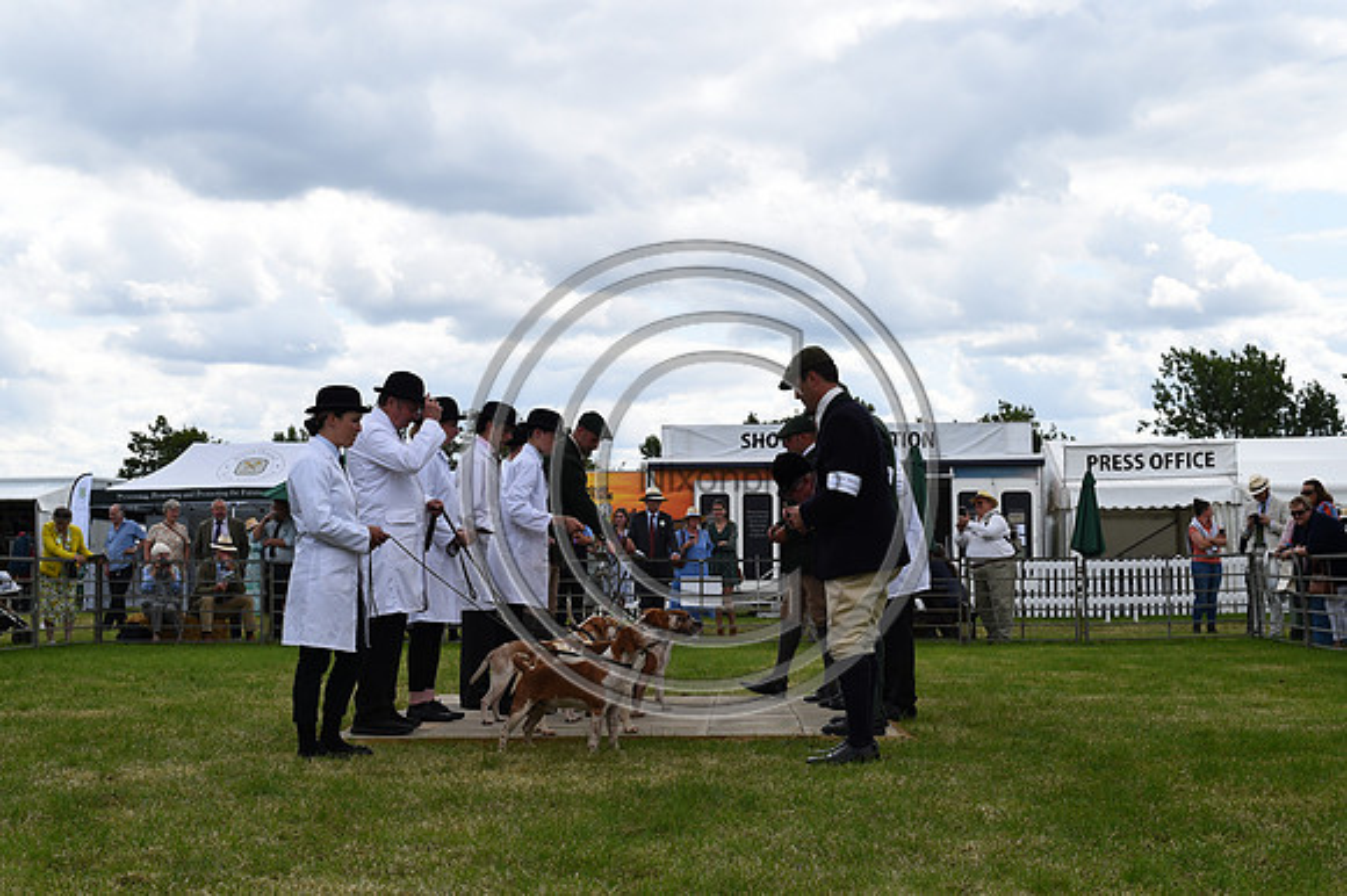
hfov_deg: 39.6
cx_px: 674
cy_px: 448
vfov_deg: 27.0
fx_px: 1870
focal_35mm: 50
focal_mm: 50
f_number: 9
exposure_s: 1/1250
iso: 450
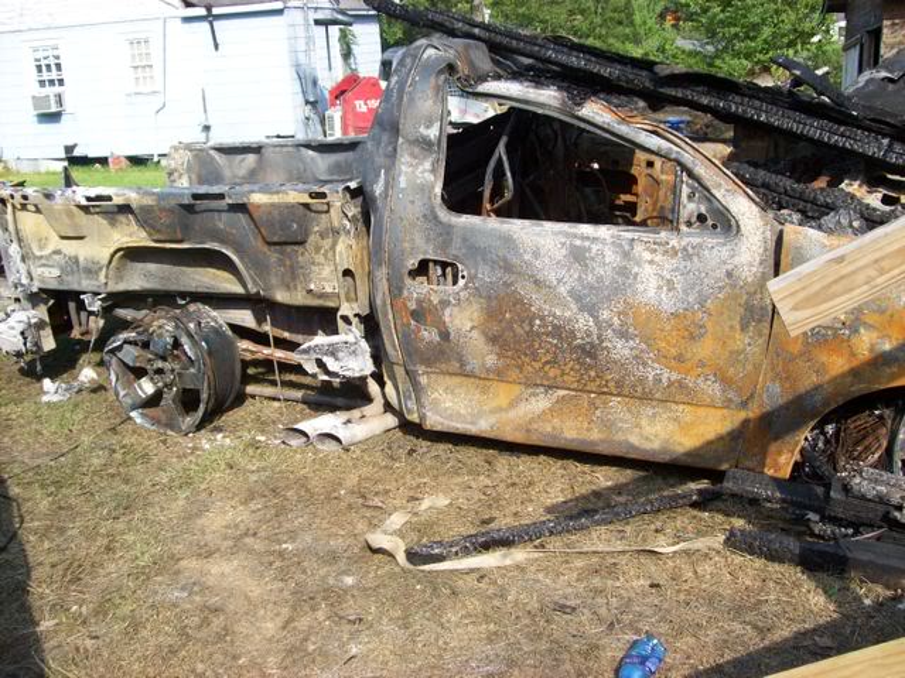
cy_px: 339
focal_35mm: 36
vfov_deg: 39.7
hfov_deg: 51.4
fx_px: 941
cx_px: 452
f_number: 2.7
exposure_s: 1/625
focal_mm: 6
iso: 80
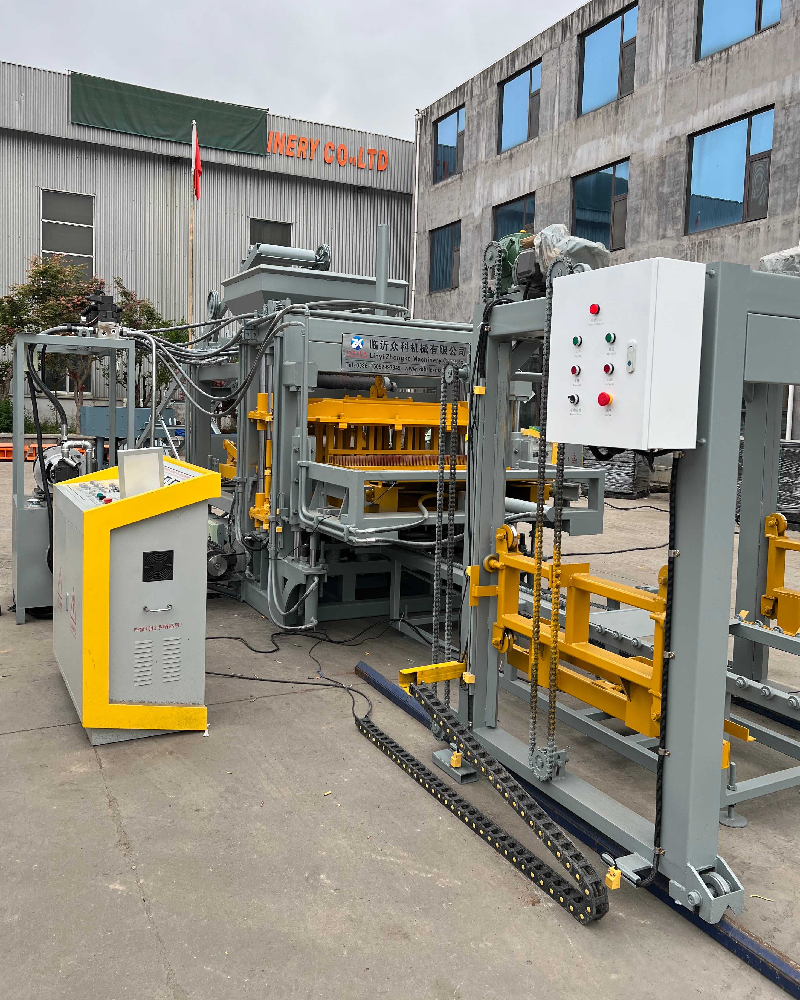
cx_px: 395
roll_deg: -1.5
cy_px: 461
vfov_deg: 62.1
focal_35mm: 28
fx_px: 829
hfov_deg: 51.5
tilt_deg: -4.3
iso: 50
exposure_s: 1/509
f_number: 1.5
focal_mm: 5.7
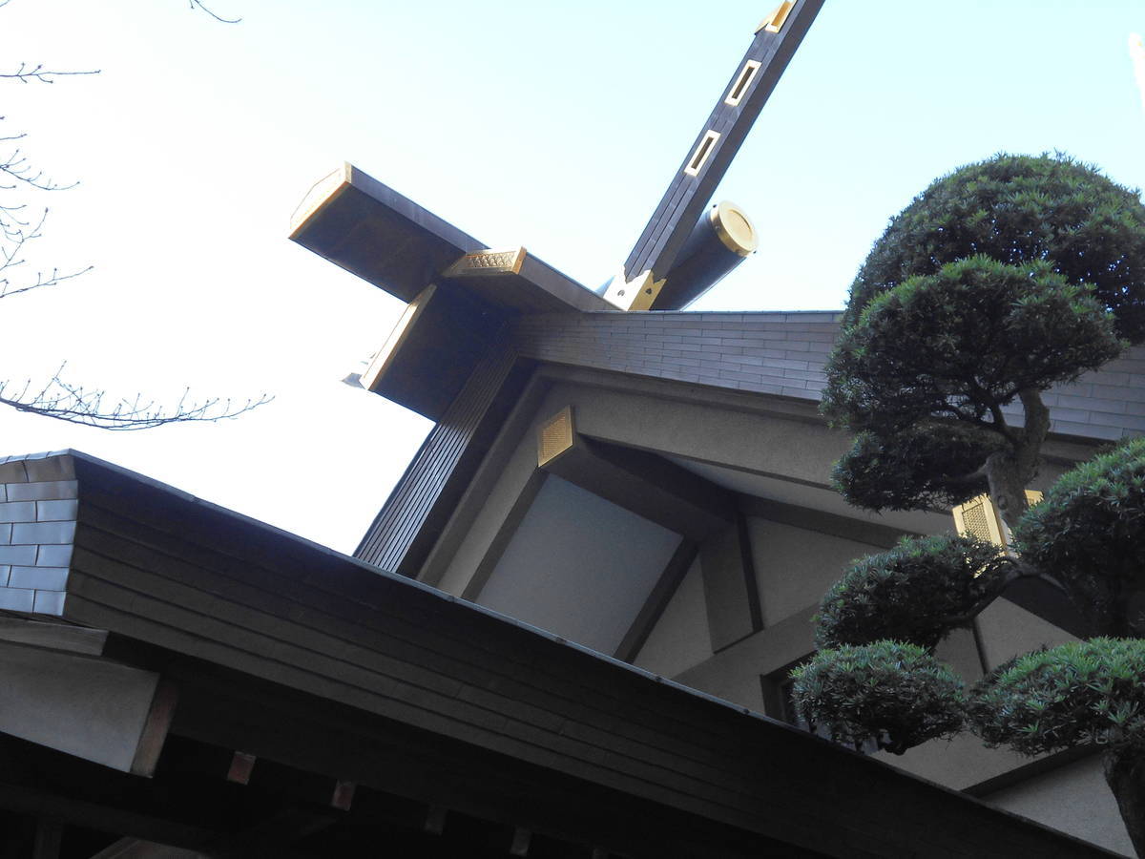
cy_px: 430
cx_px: 572
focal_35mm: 44
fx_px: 1455
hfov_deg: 42.9
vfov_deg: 32.9
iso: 80
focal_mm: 7.7
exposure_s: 1/80
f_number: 4.2
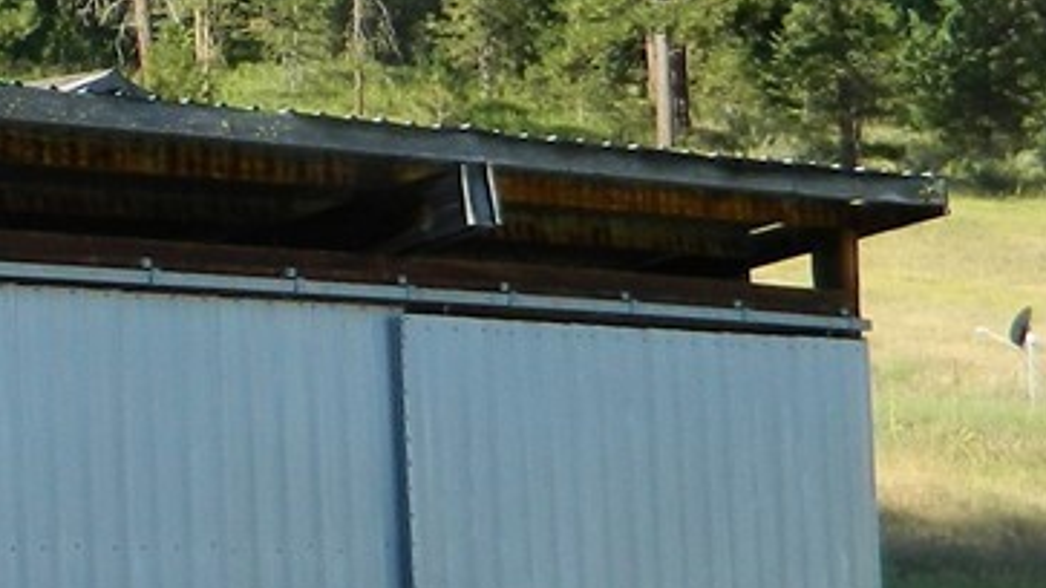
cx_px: -694
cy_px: 352
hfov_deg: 15.8
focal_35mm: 120
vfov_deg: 10.1
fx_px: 3328
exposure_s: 1/500
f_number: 3.1
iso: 80
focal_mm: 4.5
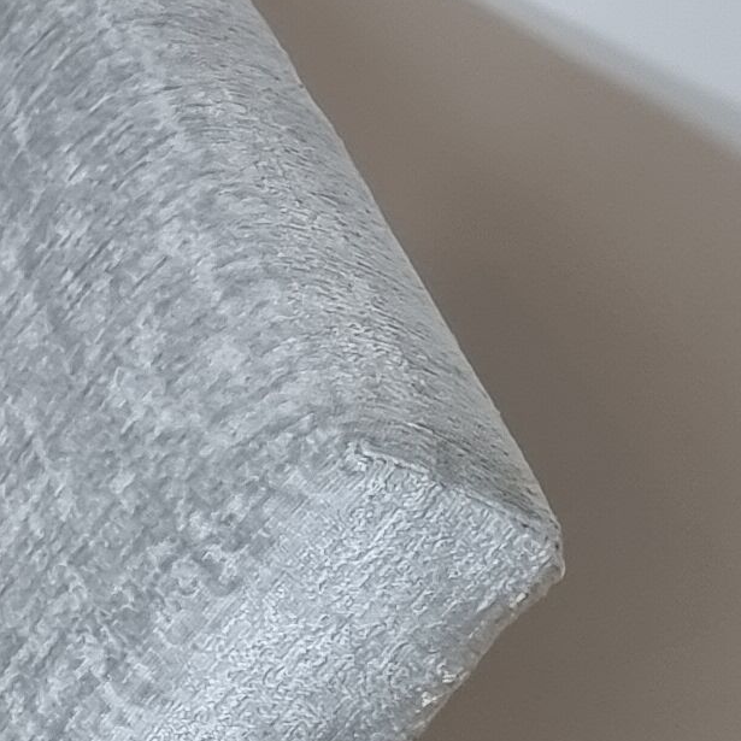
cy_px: 696
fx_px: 3342
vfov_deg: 12.5
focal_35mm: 138
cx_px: -1168
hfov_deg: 10.5
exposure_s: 1/100
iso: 64
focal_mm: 6.7
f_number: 1.8
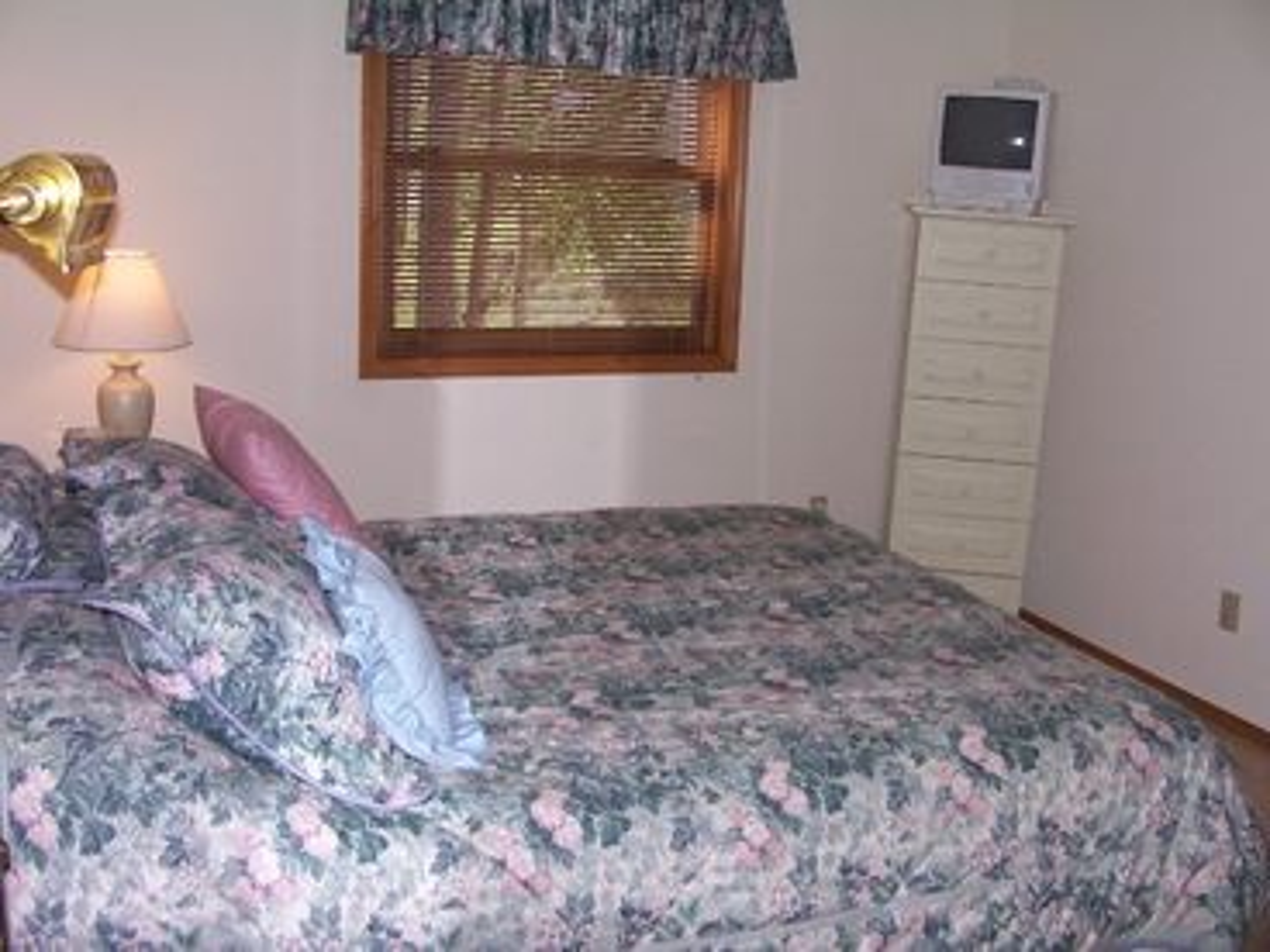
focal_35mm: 35
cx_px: 635
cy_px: 476
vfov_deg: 40.7
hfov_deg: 52.6
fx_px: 1284
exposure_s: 1/60
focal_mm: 6
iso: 80
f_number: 2.8
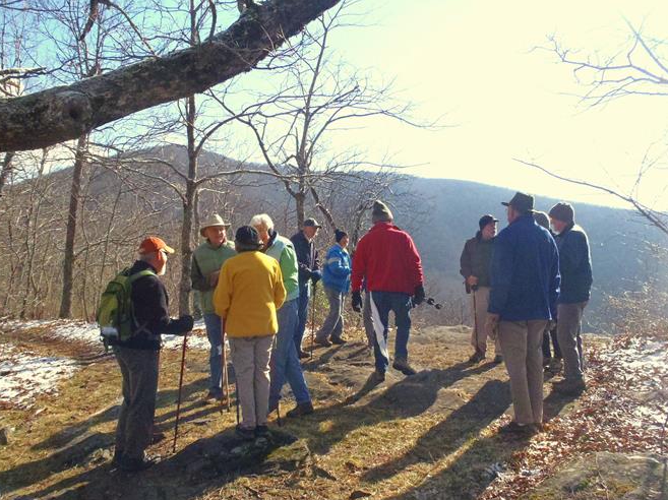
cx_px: 337
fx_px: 559
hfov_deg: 61.7
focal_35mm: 29
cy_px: 258
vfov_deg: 48.2
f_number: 10
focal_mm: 5
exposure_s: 1/250
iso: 400
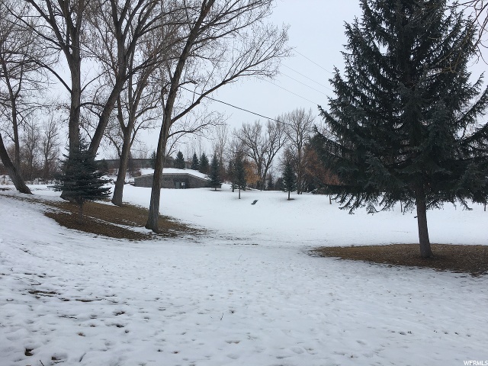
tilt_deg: +2.5
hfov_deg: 61.7
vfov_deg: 48.2
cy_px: 183
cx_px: 244
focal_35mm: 29
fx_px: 409
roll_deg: +2.0
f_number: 2.2
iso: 25
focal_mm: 4.15
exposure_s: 1/620
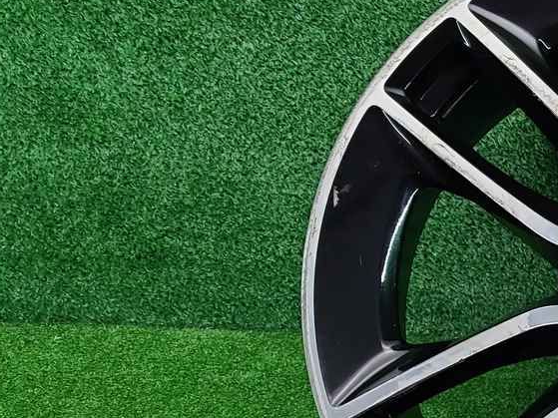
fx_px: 1080
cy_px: 335
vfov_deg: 21.6
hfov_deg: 26.2
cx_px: 646
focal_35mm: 67
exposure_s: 1/50
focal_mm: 5.4
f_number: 1.8
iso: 136
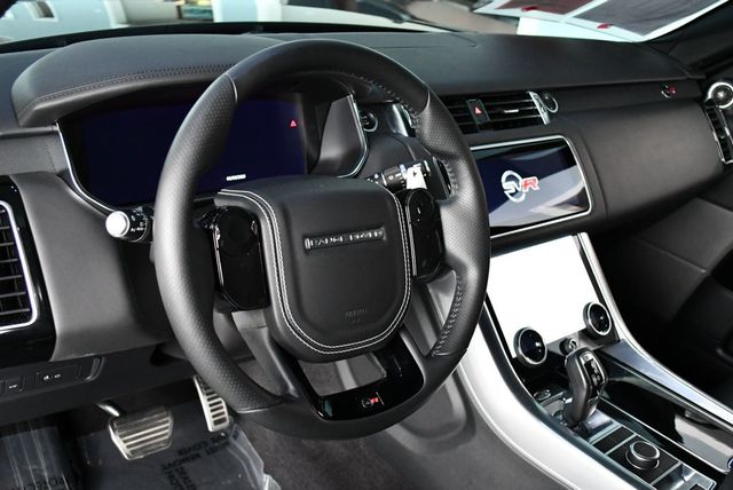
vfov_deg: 36.9
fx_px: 734
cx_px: 366
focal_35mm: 36
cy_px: 245
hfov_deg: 53.1
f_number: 3.5
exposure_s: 1/125
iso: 3200
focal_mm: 18
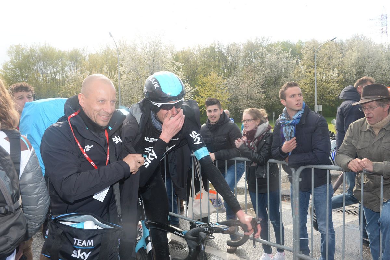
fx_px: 346
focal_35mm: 32
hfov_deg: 58.8
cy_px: 130
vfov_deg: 41.0
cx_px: 195
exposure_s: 1/250
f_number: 9
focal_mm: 32
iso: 400
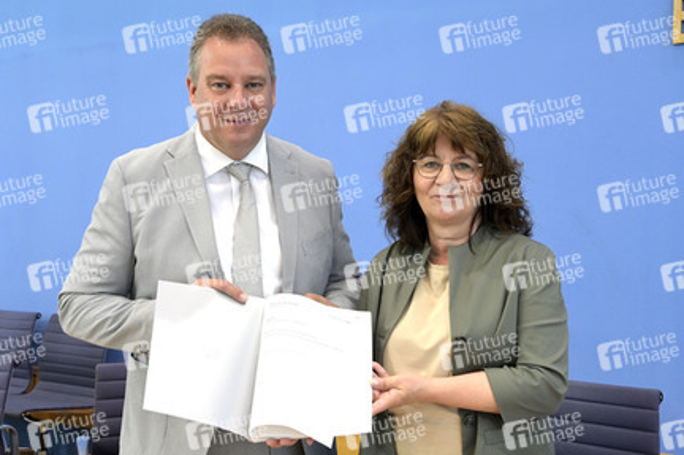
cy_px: 233
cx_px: 343
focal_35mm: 47
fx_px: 892
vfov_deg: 28.6
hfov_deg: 42.0
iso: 4000
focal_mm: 45
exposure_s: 1/500
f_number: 6.3
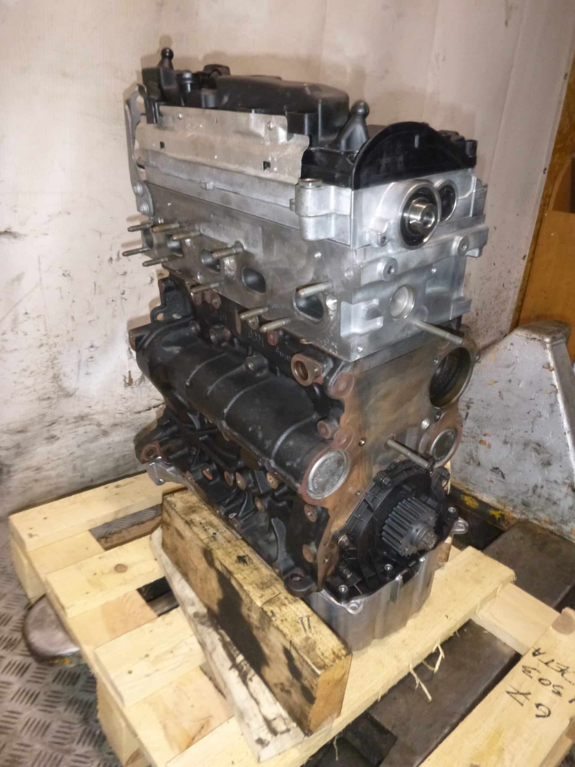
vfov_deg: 69.4
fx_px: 554
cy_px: 384
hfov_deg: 54.9
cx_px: 288
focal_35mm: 25
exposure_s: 1/60
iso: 400
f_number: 3.9
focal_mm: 4.5
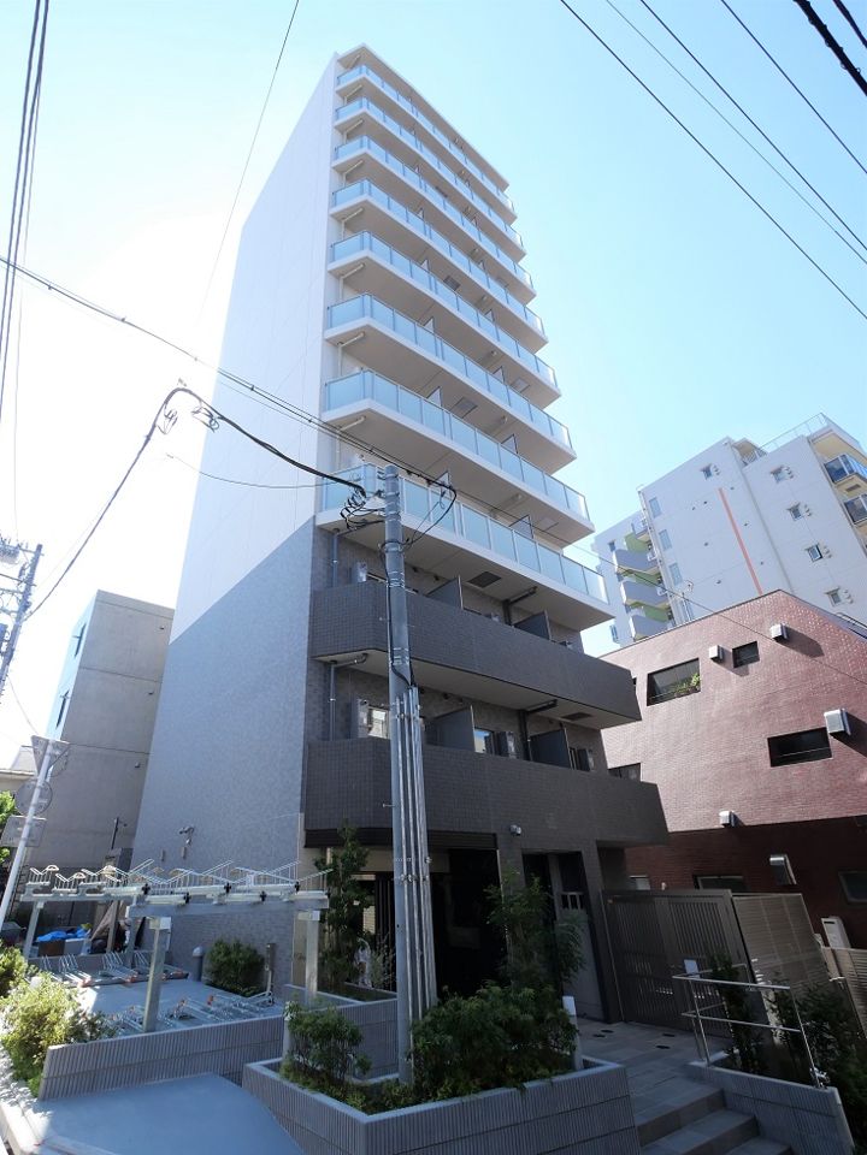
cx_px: 434
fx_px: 468
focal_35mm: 14
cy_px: 578
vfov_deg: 102.1
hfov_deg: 85.7
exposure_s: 1/400
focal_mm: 7
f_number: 7.1
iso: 640
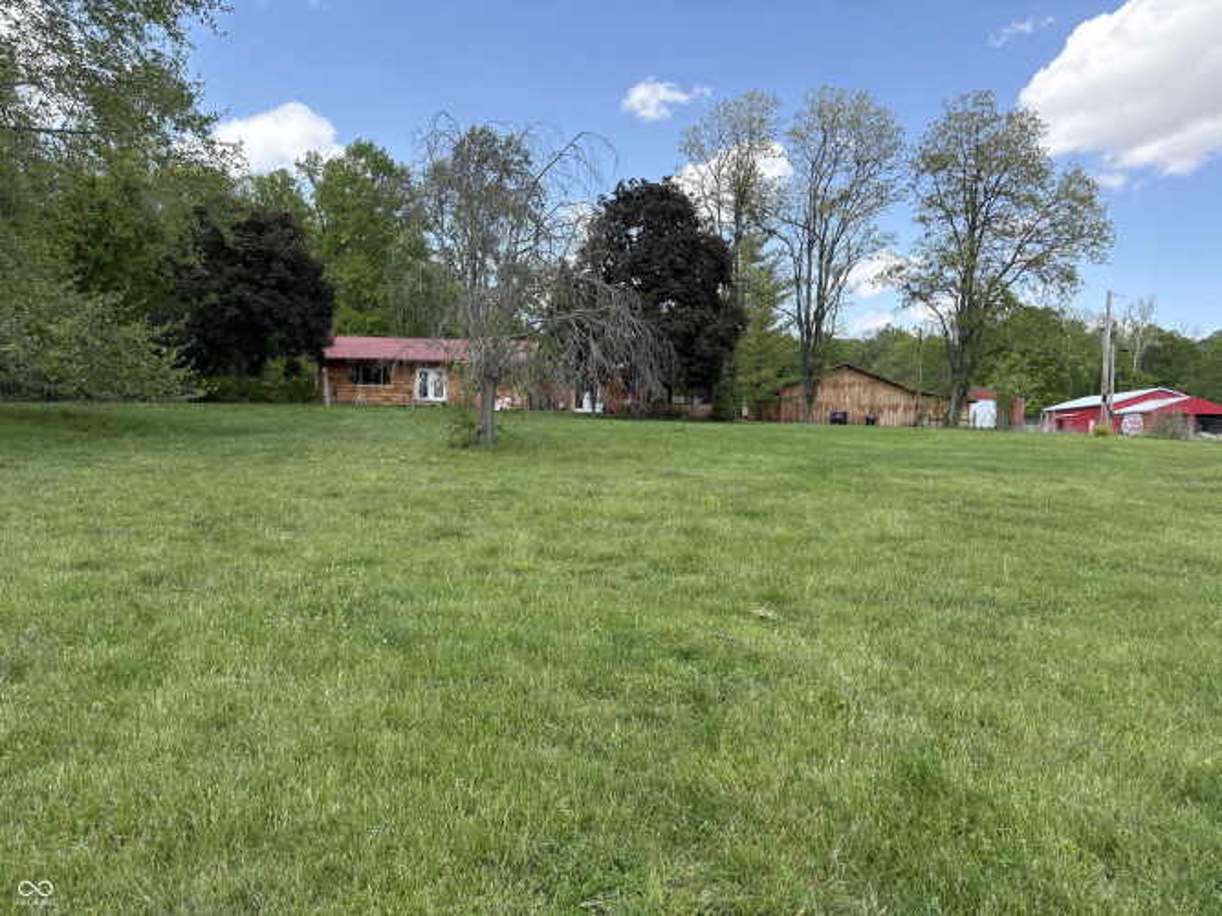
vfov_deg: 53.0
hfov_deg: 67.3
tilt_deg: -0.1
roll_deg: +0.2
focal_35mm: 26
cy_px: 458
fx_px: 918
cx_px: 611
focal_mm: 5.96
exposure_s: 1/1287
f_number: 1.6
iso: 64
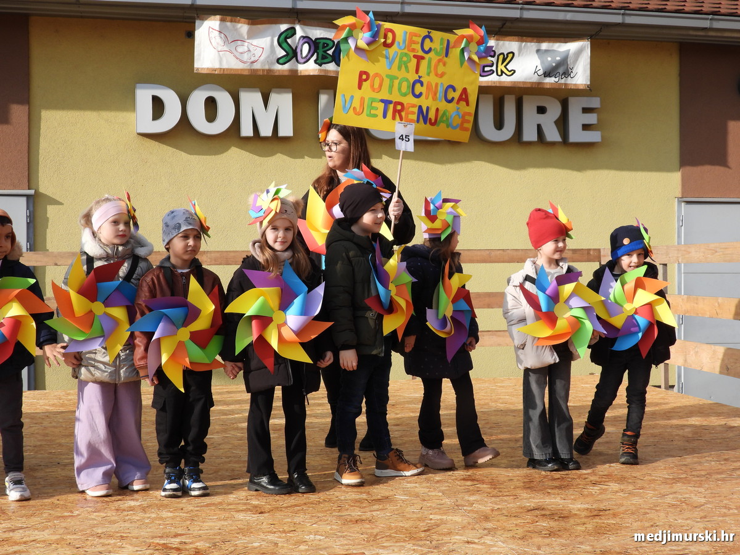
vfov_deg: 30.9
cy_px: 278
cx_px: 370
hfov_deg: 40.4
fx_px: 1005
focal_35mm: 47
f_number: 3.2
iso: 100
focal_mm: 8.5
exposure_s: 1/1000
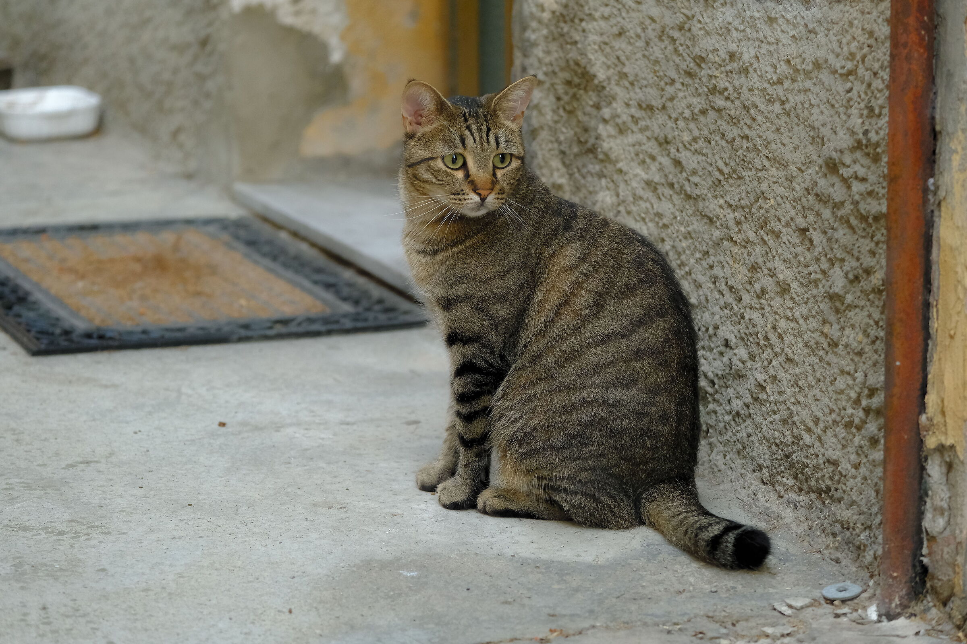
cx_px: 484
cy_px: 322
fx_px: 3465
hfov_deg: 15.9
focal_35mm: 129
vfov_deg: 10.6
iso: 2500
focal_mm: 86
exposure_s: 1/160
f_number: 3.9
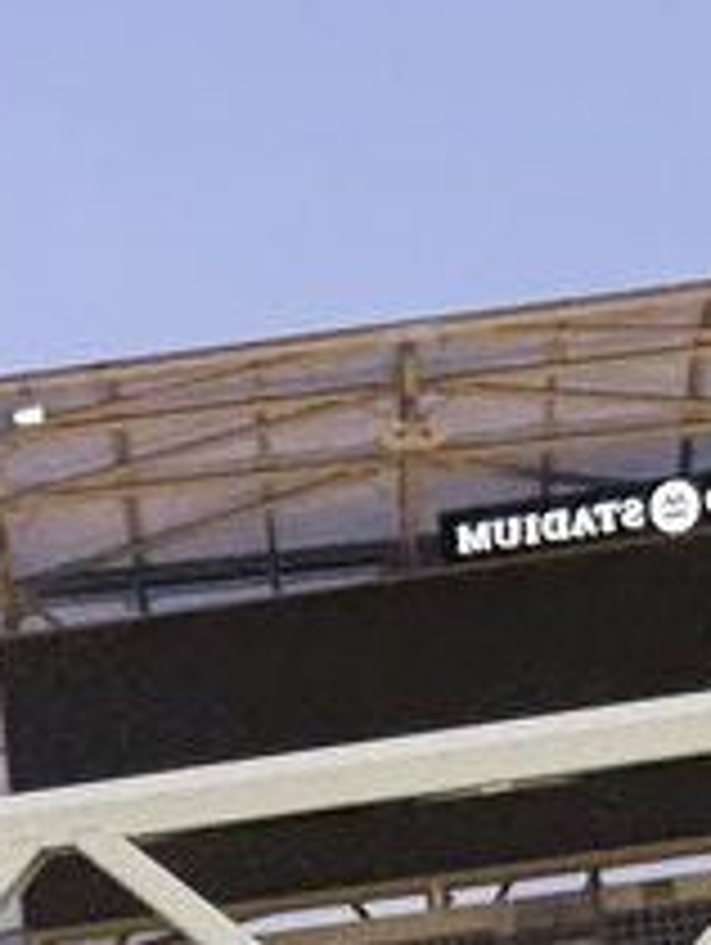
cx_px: -274
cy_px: 1994
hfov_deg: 9.9
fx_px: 3990
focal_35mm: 146
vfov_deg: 11.8
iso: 80
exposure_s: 1/60
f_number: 1.9
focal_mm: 2.69
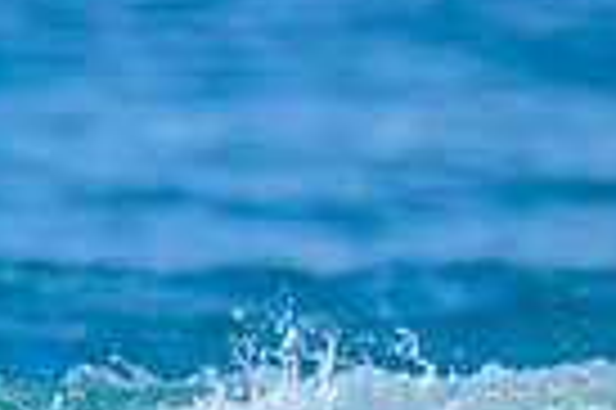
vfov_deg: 0.3
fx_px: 79642
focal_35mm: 4660
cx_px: -797
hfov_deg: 0.4
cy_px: 442
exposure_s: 1/1000
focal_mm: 800
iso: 140
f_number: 6.3
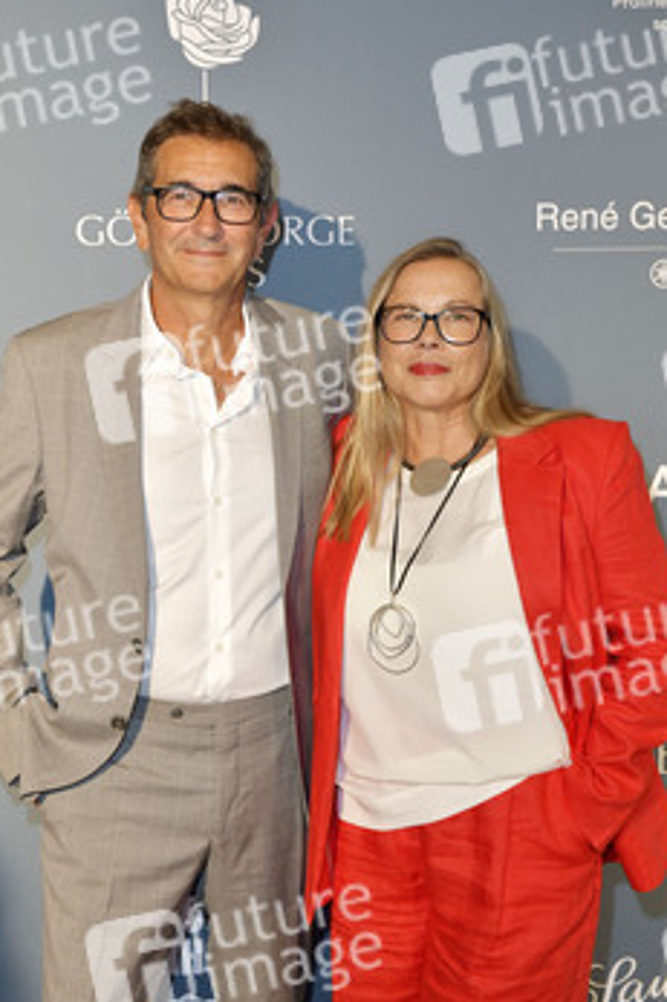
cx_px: 318
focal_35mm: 60
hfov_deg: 22.6
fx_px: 1669
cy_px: 520
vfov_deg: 33.4
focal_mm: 52
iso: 1250
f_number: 5.6
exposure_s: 1/200
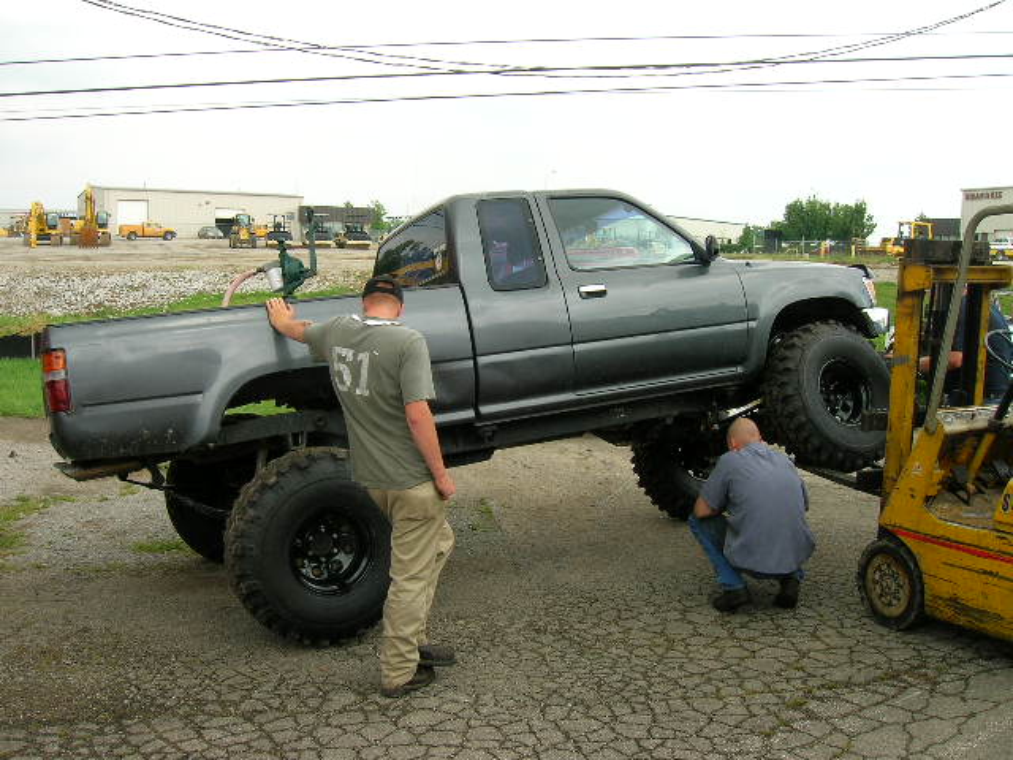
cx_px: 506
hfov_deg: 54.0
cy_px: 380
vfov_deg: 41.8
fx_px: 995
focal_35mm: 34
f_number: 4.9
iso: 50
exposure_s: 1/180
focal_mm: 5.7
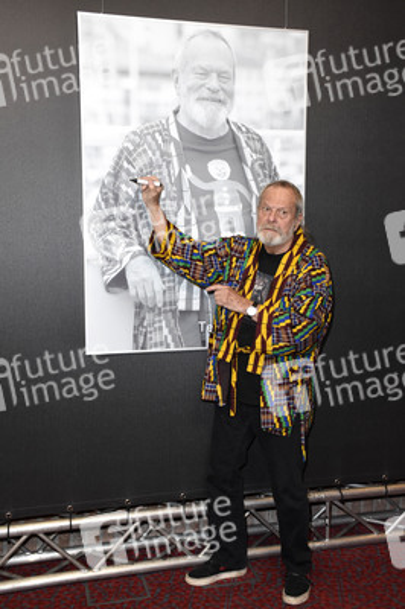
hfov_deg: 34.2
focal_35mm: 39
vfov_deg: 49.6
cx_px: 202
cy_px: 304
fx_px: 659
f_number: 6.3
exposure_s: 1/160
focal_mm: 26
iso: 1250
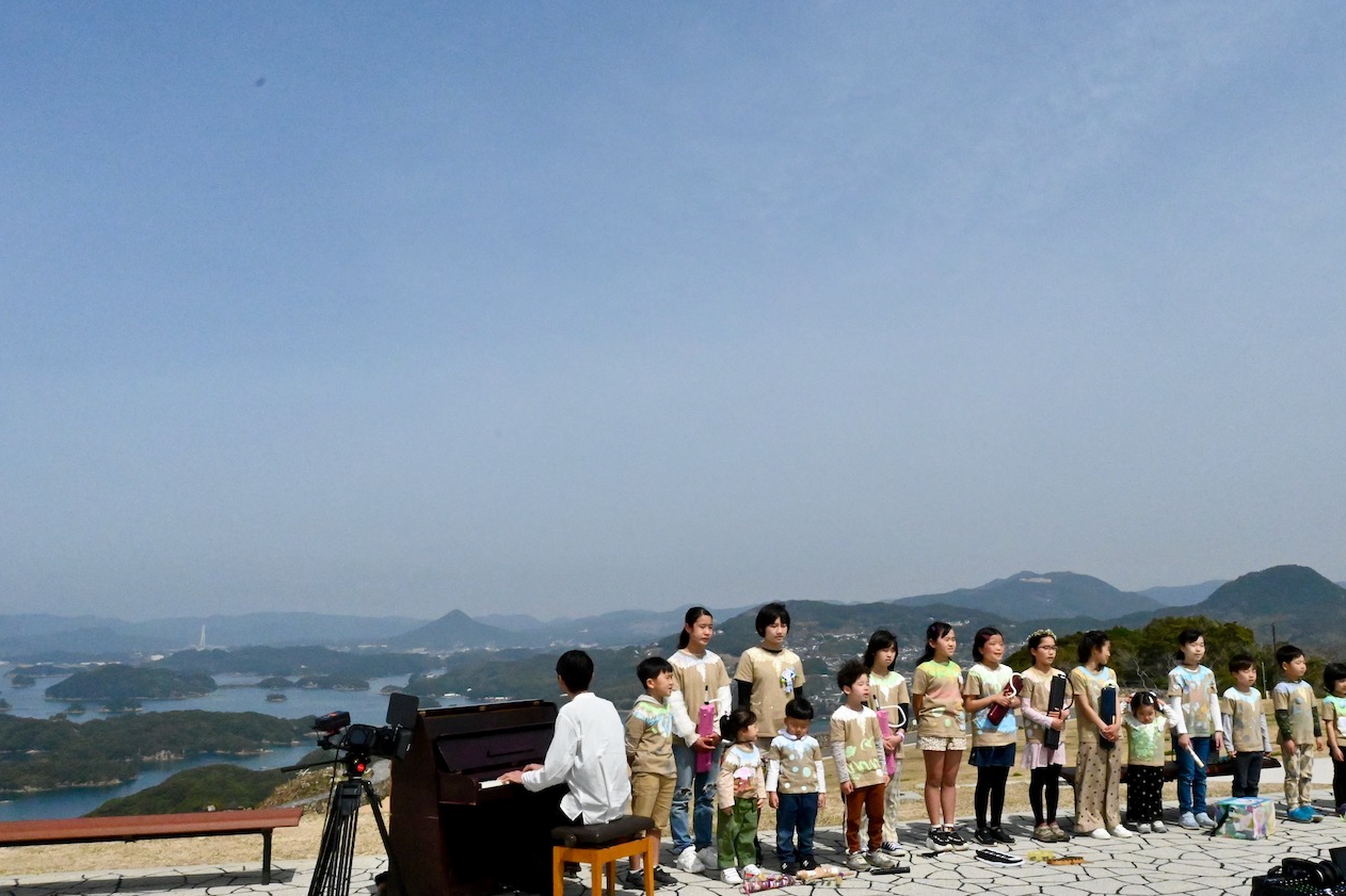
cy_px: 452
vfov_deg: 38.9
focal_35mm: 34
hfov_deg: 55.7
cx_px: 732
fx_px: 1271
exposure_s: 1/4000
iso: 5000
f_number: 25
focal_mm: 20
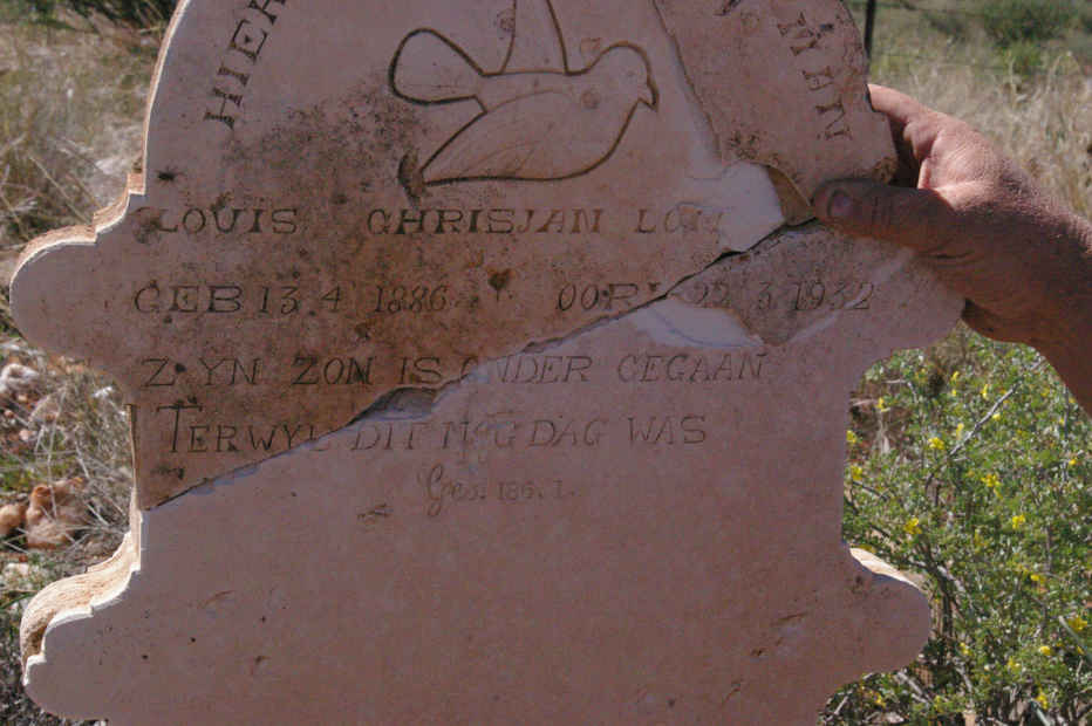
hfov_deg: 33.4
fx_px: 1819
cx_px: 546
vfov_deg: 22.6
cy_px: 363
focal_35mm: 60
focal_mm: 40
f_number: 19
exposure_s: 1/1500
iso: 3200
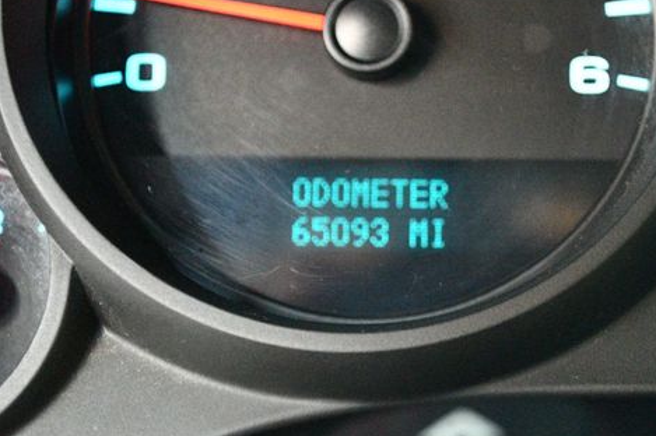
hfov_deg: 23.6
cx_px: 401
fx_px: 1566
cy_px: 211
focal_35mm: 86
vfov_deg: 15.9
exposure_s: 1/20
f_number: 5.3
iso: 12800
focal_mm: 42
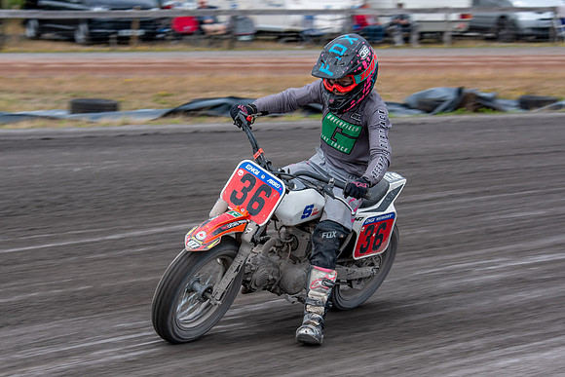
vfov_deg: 9.9
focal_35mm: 138
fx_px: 2168
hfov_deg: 14.8
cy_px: 233
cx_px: 247
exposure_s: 1/320
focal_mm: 95
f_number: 8
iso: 200
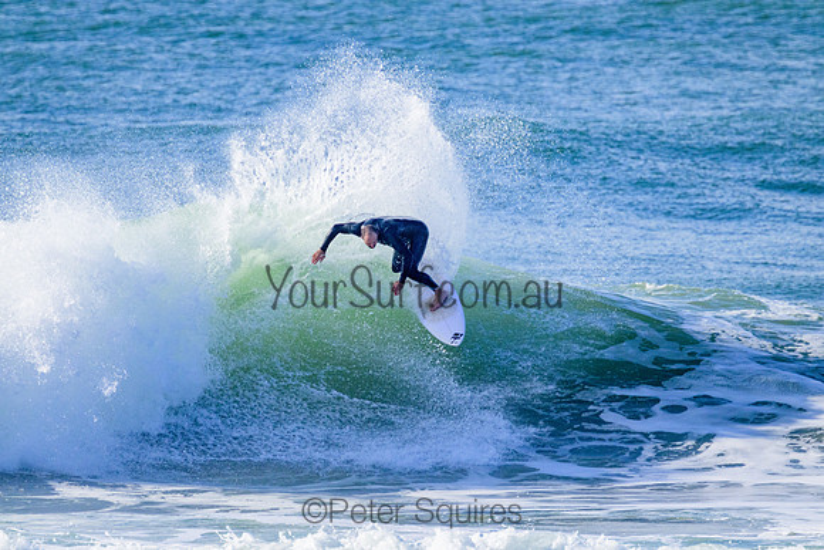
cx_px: 412
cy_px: 275
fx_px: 18315
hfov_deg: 2.6
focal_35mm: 800
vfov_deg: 1.7
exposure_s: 1/2000
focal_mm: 800
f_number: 11
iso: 1800
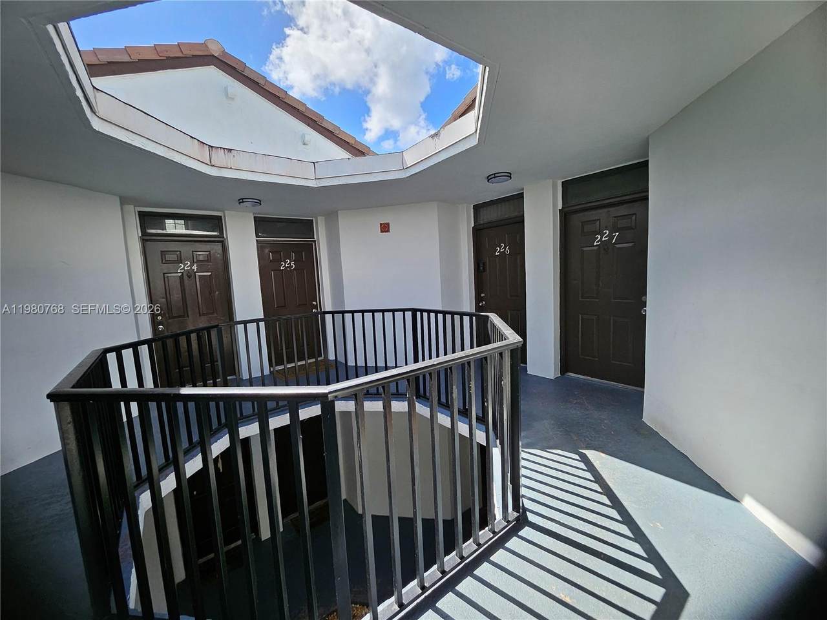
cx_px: 414
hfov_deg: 106.2
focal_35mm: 13
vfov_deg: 89.9
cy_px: 310
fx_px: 311
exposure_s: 1/376
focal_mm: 1.74
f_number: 2.2
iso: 32
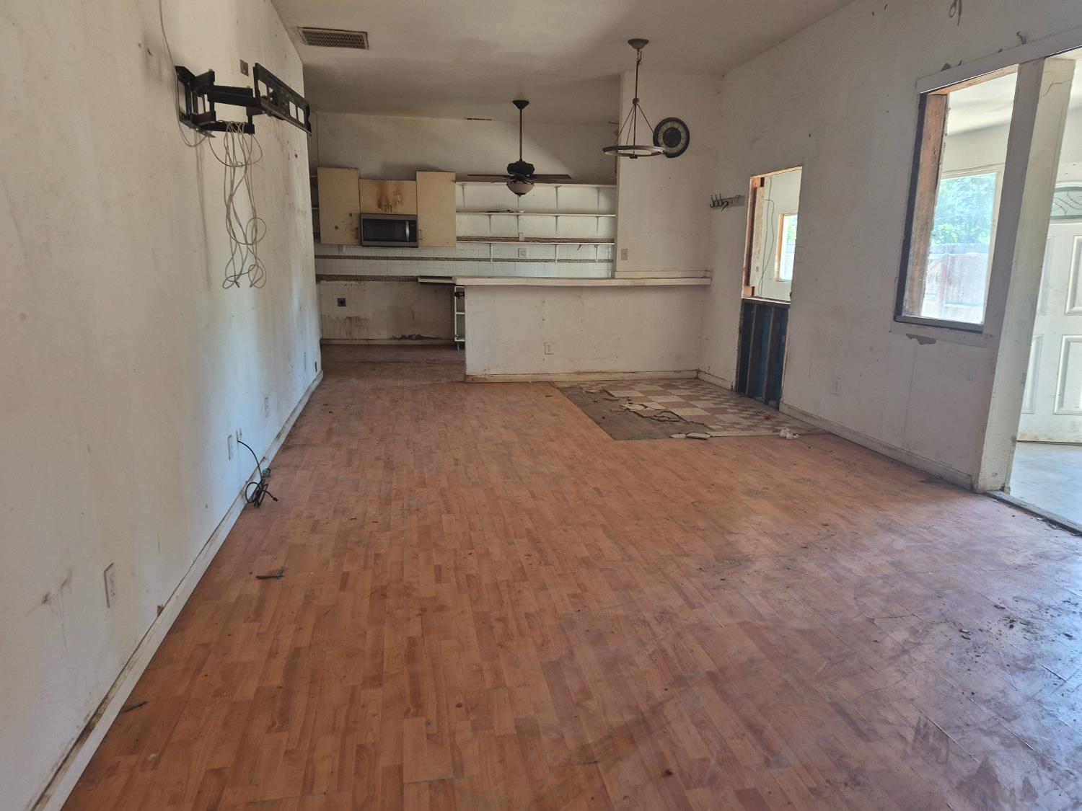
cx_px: 541
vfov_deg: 58.9
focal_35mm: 23
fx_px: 719
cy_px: 406
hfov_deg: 73.9
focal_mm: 5.4
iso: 160
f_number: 1.8
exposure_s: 1/120
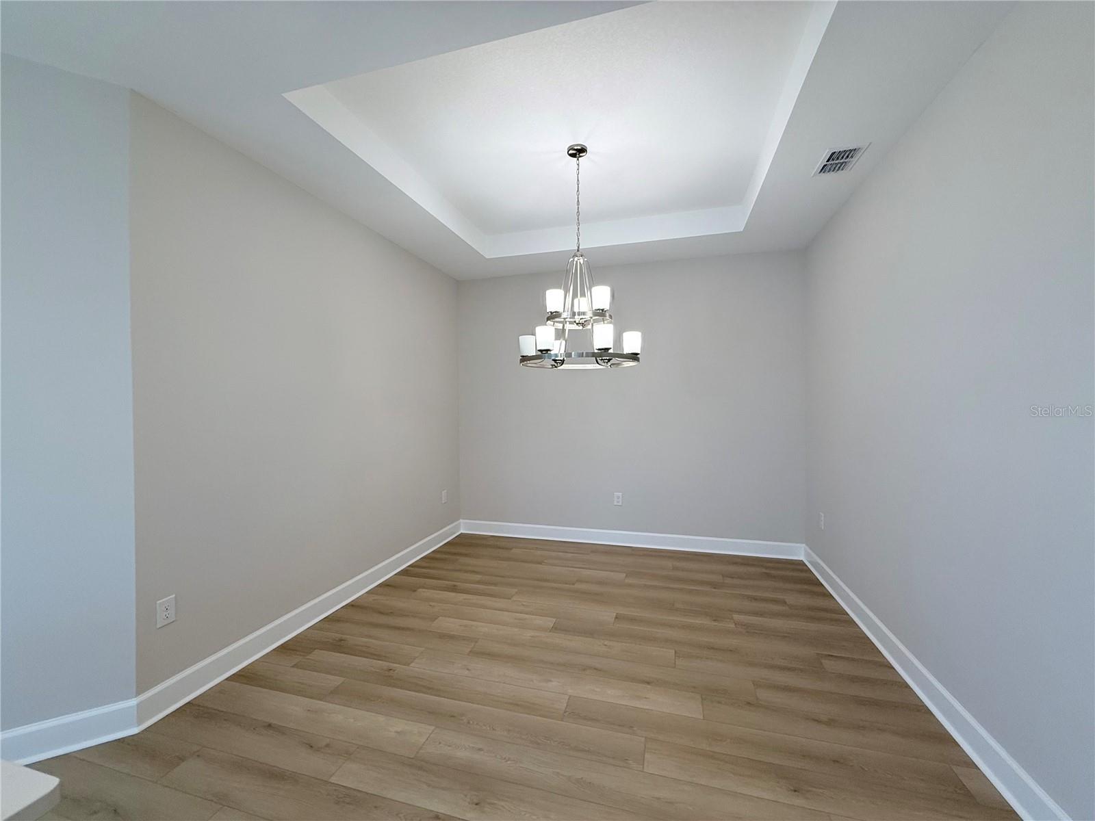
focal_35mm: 14
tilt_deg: -0.8
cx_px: 548
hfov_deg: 102.1
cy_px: 410
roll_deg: +0.3
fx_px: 443
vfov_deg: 85.7
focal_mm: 2.22
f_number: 2.2
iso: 125
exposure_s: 1/120
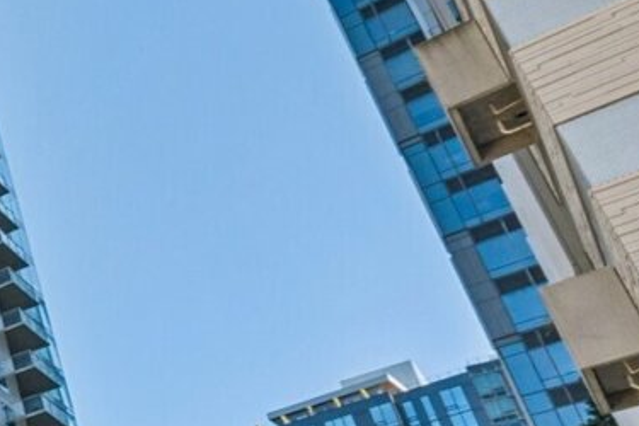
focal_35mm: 56
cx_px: -515
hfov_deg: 21.9
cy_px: 420
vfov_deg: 23.3
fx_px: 994
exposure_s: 1/80
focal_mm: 10
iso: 200
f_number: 10
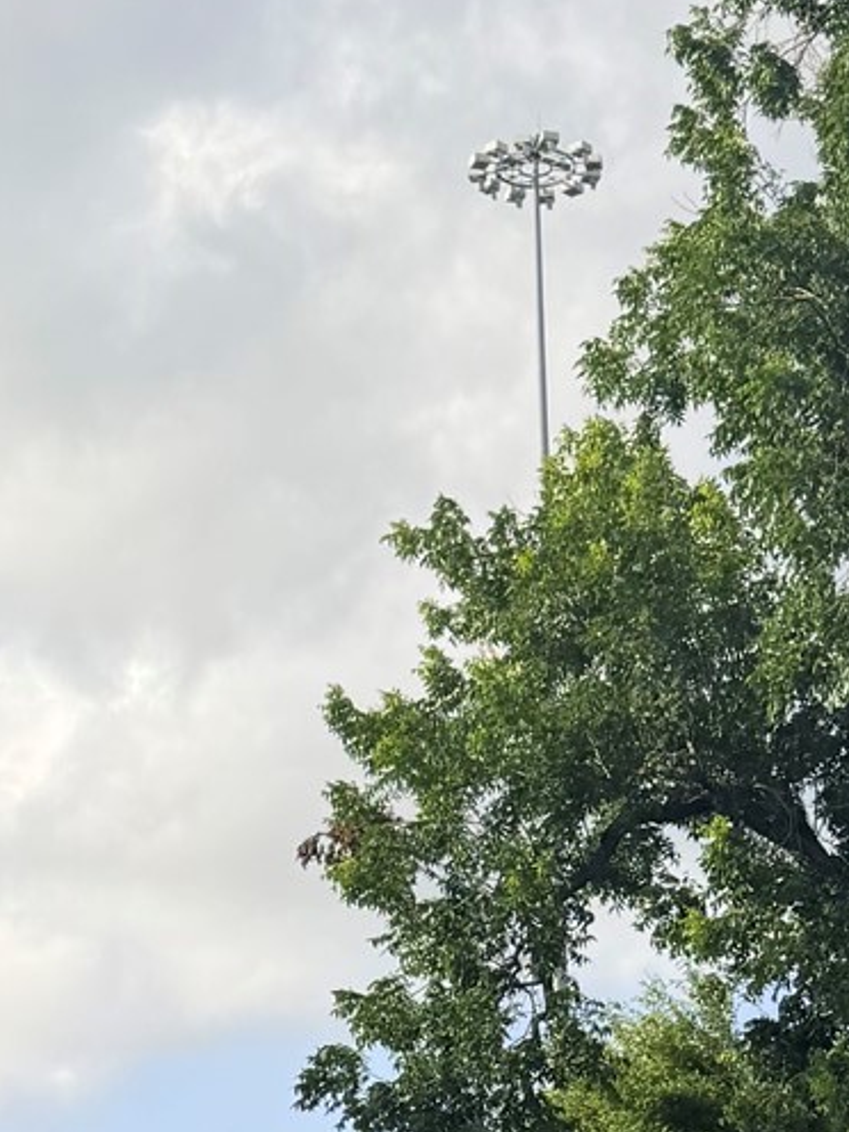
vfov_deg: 17.8
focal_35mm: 99
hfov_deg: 14.9
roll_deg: +0.9
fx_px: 3237
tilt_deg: +1.3
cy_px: 1689
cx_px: 525
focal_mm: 6.76
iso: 80
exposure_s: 1/2703
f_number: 1.78
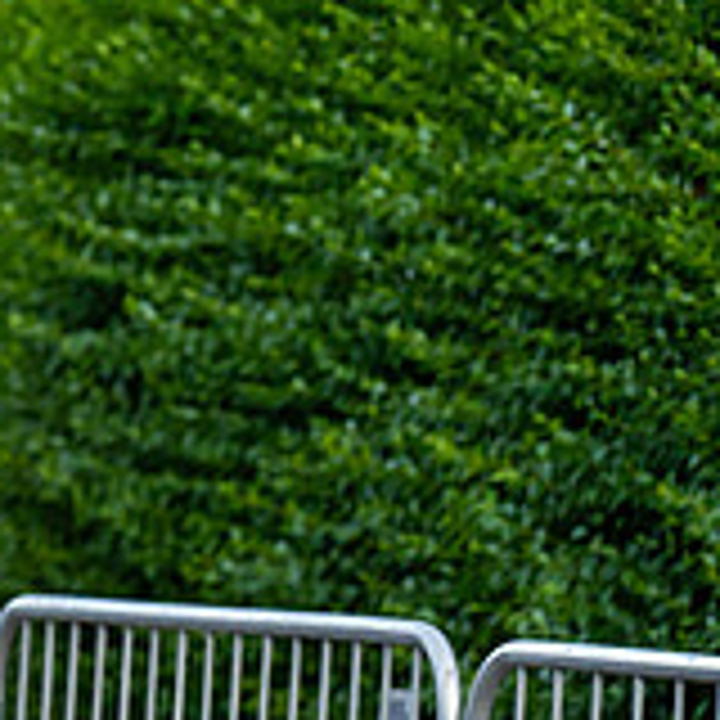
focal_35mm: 409
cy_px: 371
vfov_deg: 4.3
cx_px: -346
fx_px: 9625
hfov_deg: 4.3
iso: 2500
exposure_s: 1/1000
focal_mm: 133
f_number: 2.8
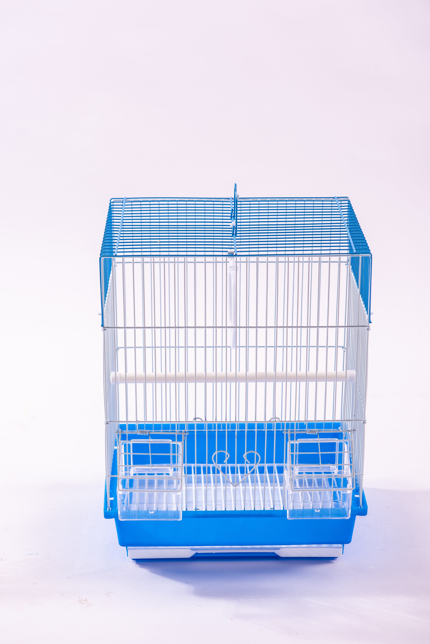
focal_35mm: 66
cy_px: 322
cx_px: 215
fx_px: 1182
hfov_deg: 20.6
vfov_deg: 30.5
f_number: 5
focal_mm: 66
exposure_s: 1/160
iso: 100
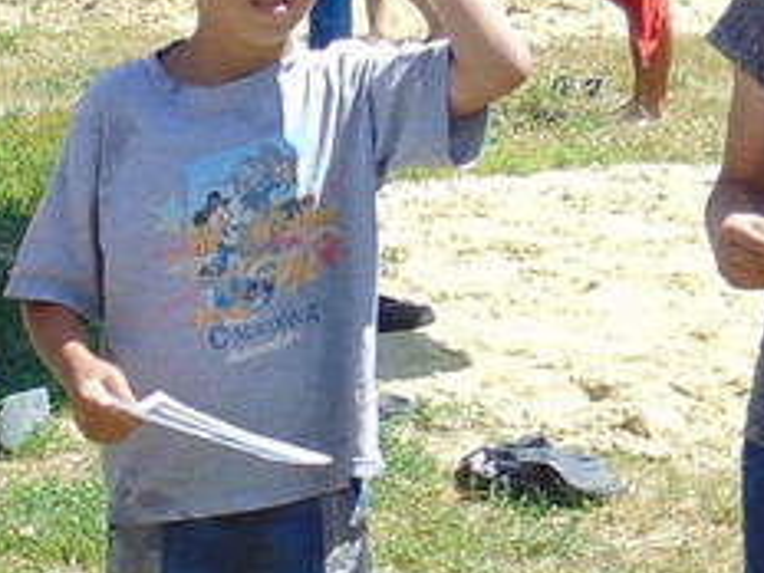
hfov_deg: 12.7
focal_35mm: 155
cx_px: 115
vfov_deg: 9.6
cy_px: 441
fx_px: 3421
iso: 80
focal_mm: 4.5
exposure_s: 1/800
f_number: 3
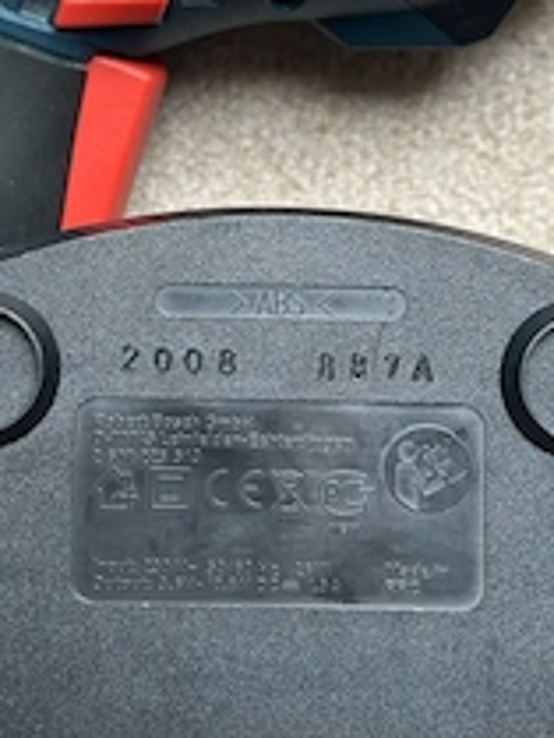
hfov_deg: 16.1
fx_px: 1961
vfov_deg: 21.1
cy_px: 159
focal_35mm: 92
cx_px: 208
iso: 64
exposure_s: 1/151
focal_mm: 6.86
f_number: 1.78
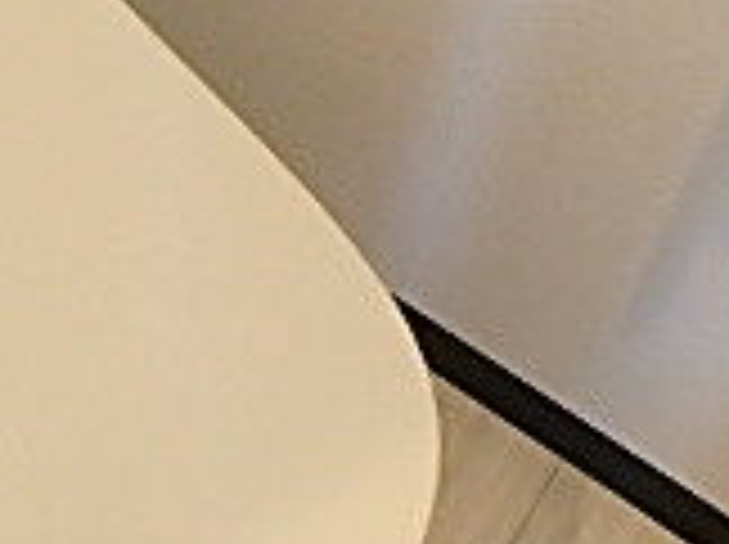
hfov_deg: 23.2
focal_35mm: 83
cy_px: -220
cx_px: 144
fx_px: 1745
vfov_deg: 16.5
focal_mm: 3.7
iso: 400
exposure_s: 1/30
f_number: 3.5
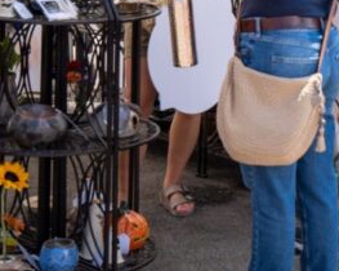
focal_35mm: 128
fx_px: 1283
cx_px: 382
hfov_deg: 14.7
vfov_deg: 11.8
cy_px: -34
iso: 100
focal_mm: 35
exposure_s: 1/160
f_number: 6.3
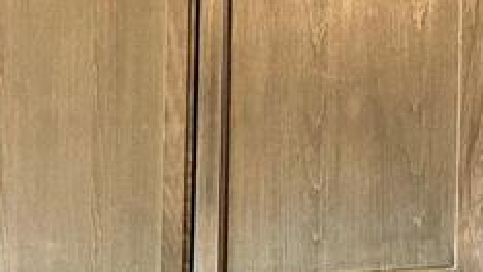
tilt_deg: -0.8
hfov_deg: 17.1
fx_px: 1589
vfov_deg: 9.3
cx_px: 83
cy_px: 490
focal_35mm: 124
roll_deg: -0.5
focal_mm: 5.96
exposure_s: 1/60
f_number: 1.6
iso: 200
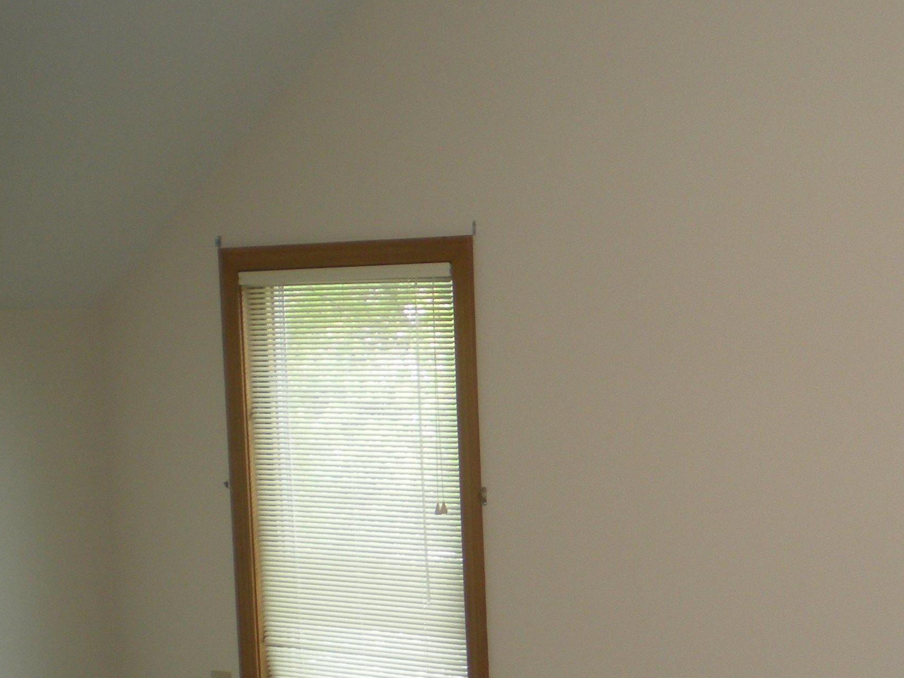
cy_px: 495
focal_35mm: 69
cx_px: 801
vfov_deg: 21.2
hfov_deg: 27.2
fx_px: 1802
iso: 120
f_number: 3.1
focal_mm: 6.3
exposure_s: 1/34.4
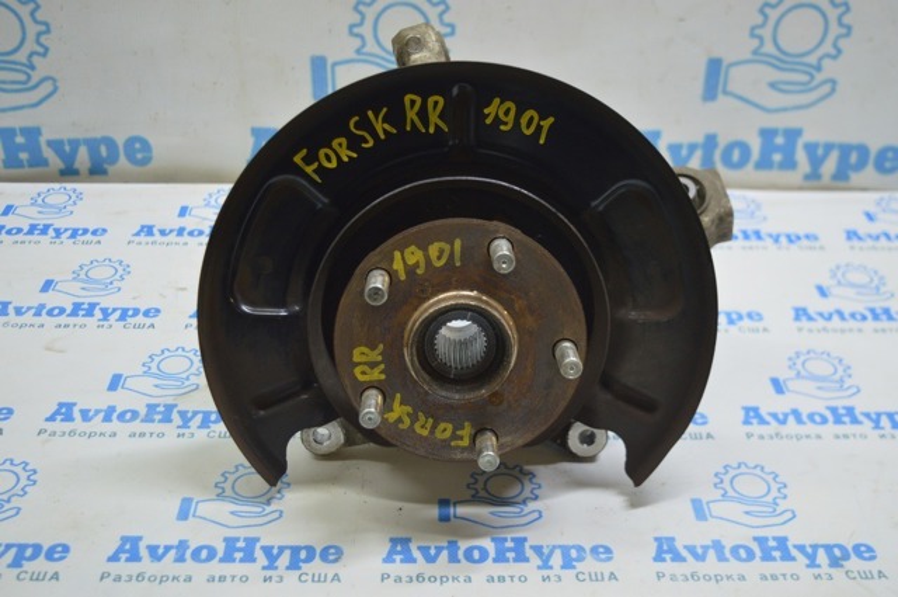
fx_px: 1121
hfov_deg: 43.7
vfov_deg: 29.8
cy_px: 298
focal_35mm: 45
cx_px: 449
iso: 400
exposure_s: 1/40
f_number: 4.2
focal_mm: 30
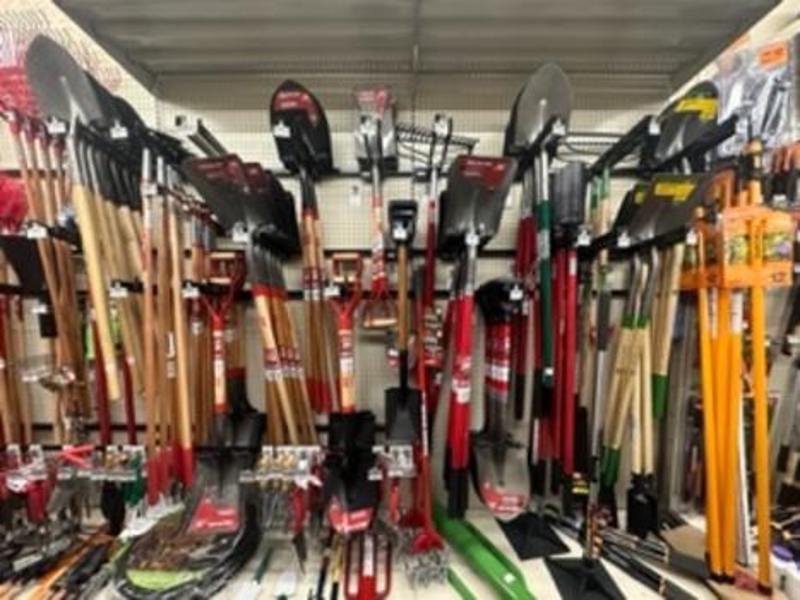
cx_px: 400
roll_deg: +0.3
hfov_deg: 102.1
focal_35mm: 14
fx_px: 323
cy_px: 300
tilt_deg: -4.3
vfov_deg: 85.6
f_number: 2.2
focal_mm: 2.22
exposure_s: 1/58
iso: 500
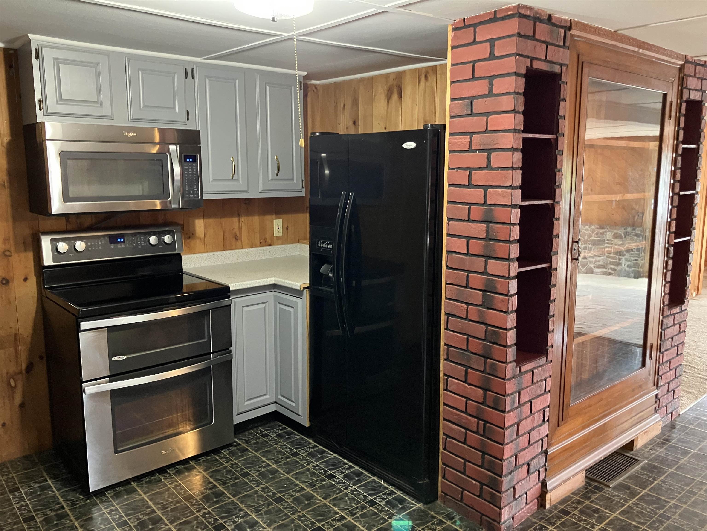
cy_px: 266
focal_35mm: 28
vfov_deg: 49.7
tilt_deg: -8.6
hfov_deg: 63.4
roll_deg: -0.2
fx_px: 572
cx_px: 354
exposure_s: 1/30
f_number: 1.8
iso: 500
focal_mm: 3.99
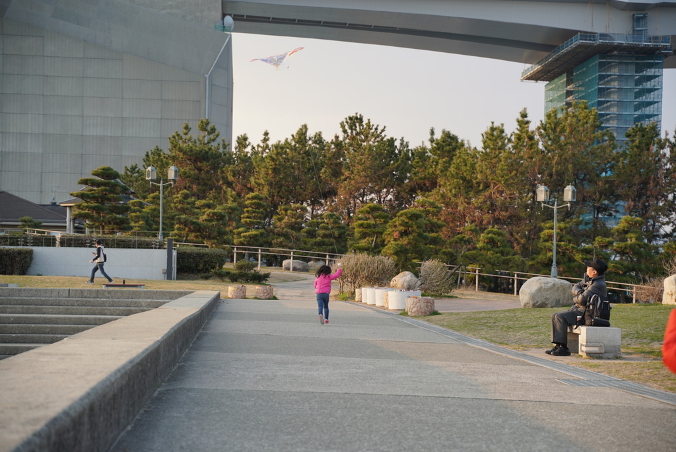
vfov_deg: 18.2
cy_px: 226
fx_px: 1409
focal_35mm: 75
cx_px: 338
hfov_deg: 27.0
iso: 200
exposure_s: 1/320
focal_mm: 75
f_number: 4.5
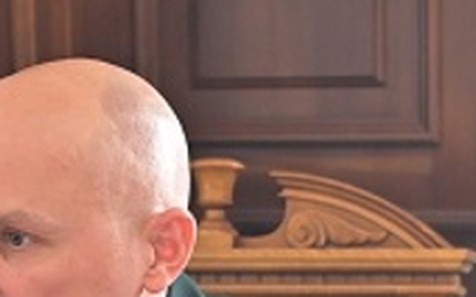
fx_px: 2516
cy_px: 411
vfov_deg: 6.7
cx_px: 31
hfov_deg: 10.7
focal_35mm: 194
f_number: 2.8
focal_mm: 36
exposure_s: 1/320
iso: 1600
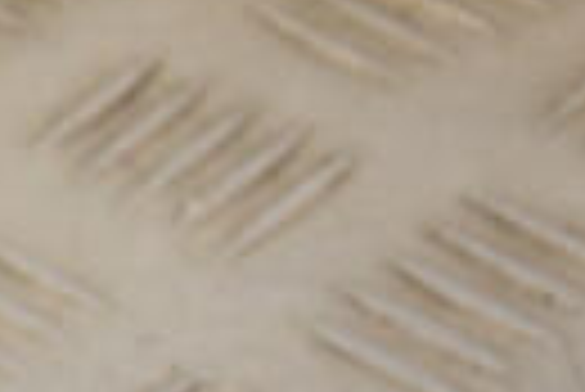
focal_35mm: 519
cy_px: 617
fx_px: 8448
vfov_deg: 2.6
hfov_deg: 3.9
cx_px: -747
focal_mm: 75
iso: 800
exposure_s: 1/200
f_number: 5.6
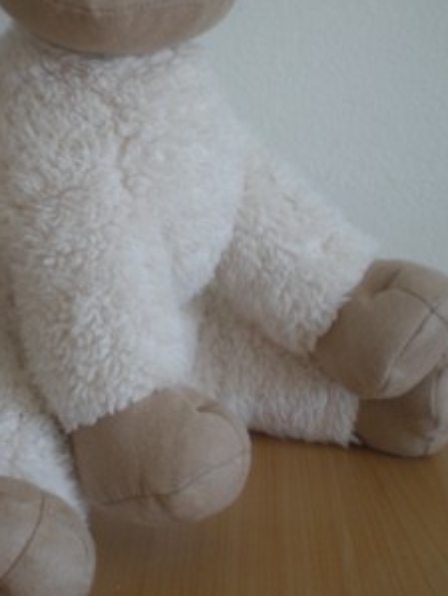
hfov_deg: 22.1
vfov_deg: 29.3
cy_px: 229
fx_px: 1136
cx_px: 125
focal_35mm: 66
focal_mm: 6.3
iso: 64
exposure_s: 1/8.5
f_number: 3.1
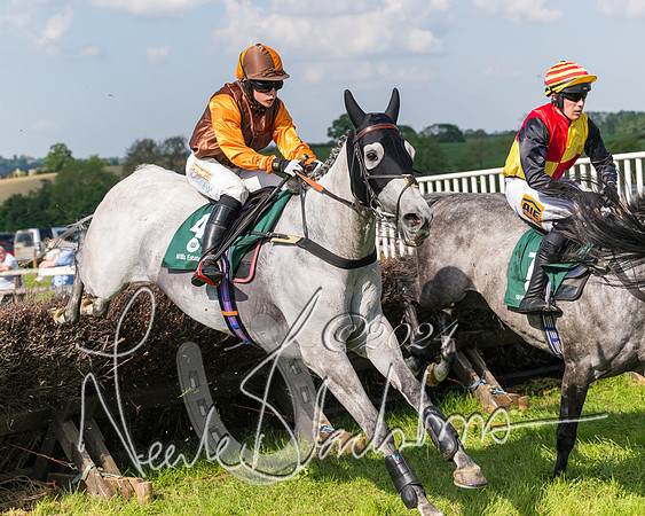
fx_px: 1643
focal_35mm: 86
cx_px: 307
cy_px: 234
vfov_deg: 17.8
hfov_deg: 22.2
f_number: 5
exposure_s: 1/2000
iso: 400
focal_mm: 70
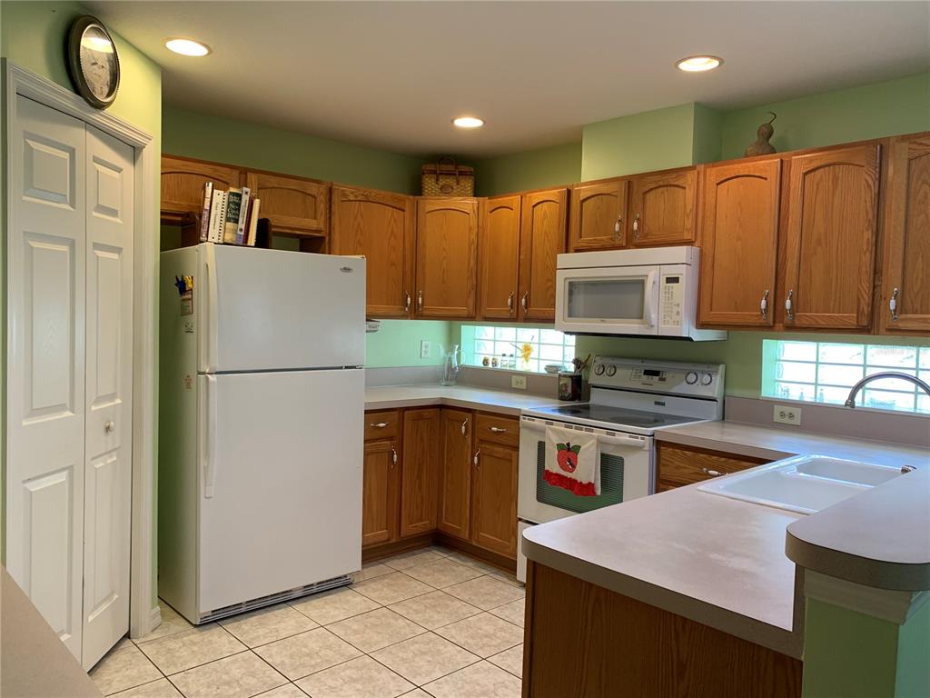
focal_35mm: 26
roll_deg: -2.2
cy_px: 349
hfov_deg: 67.3
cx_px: 465
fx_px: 699
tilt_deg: -2.0
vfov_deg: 53.1
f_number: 1.8
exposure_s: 1/60
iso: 80
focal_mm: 4.25
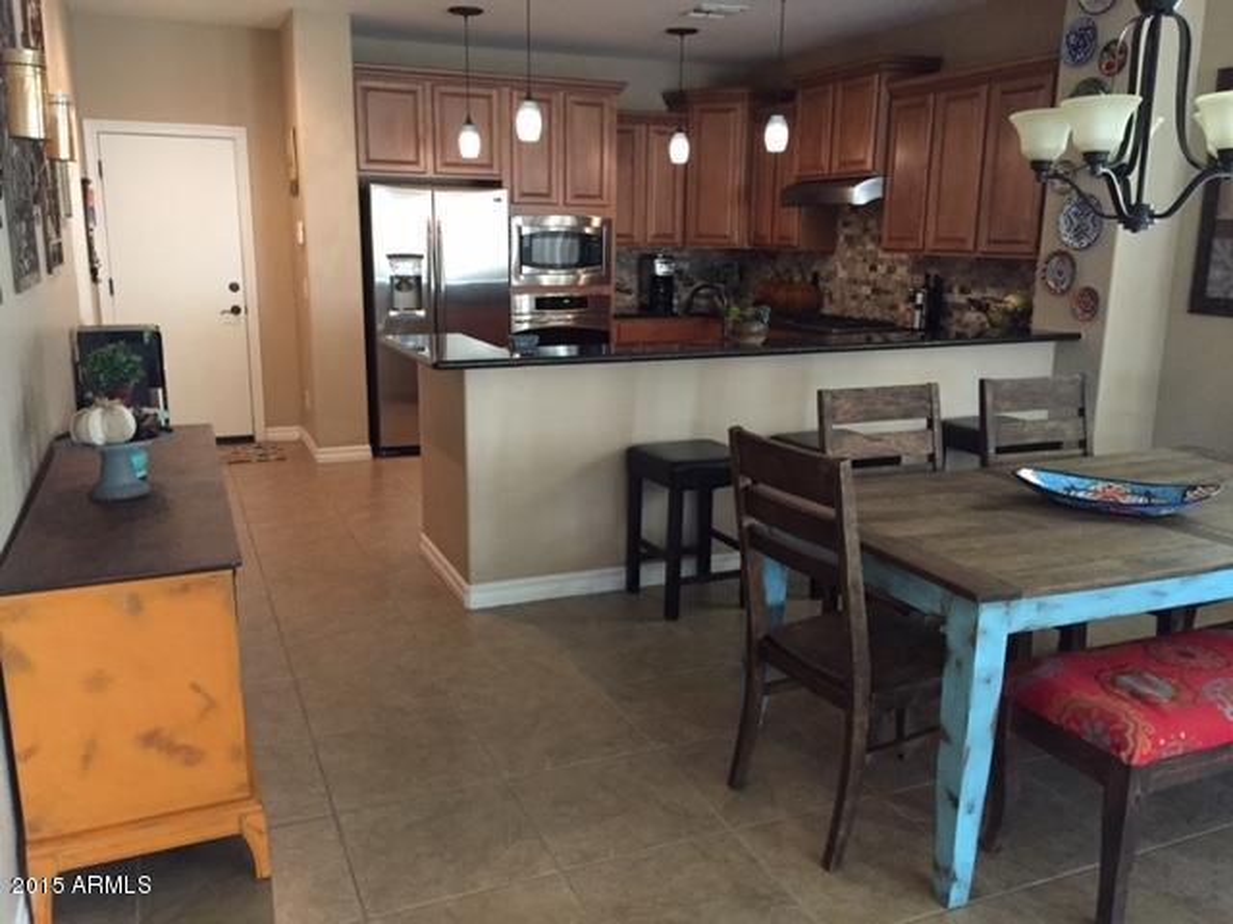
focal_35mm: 29
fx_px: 1033
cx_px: 616
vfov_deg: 48.2
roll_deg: -1.2
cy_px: 462
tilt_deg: -12.2
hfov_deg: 61.7
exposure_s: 1/30
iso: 250
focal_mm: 4.15
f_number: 2.2
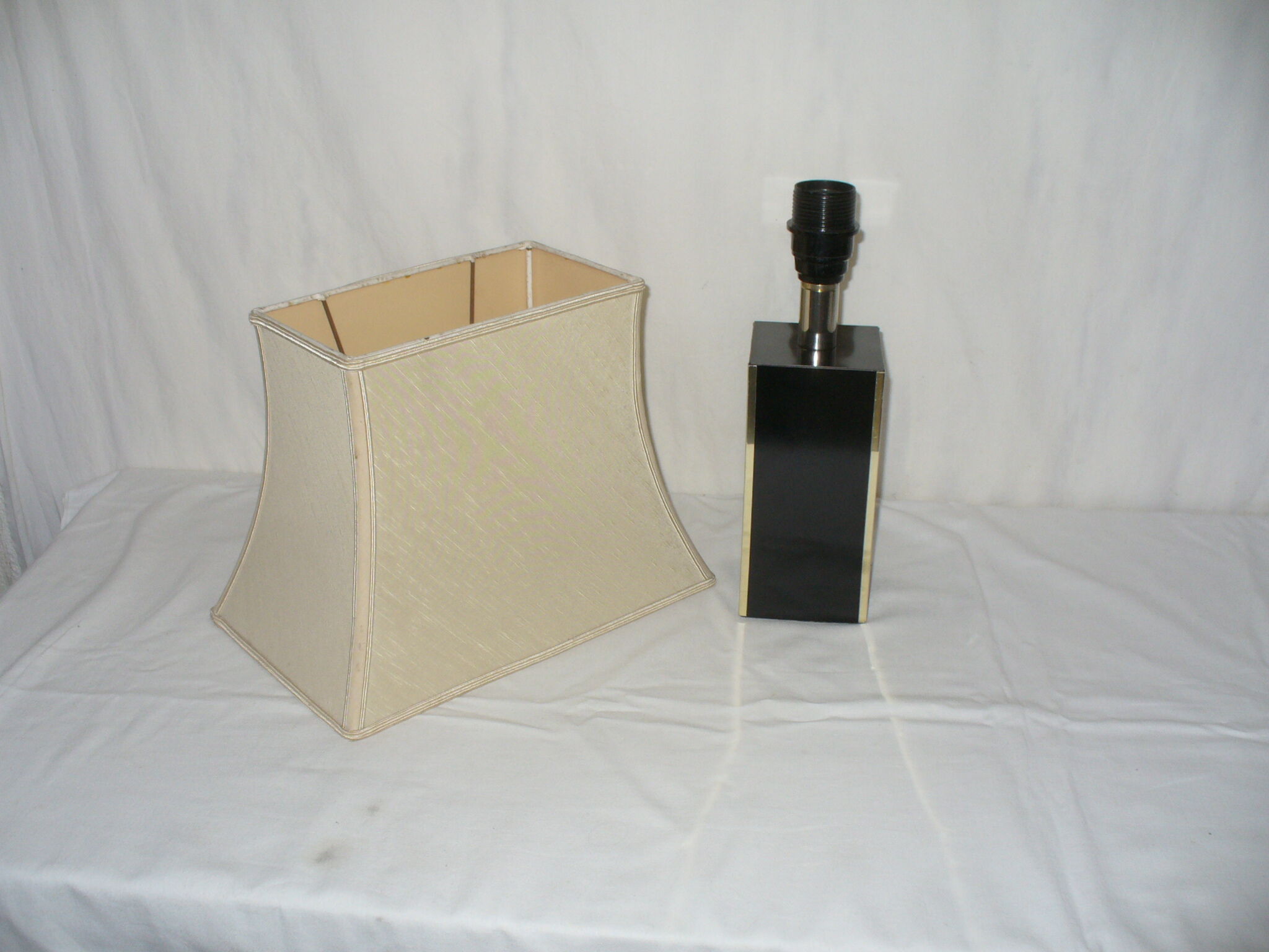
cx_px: 634
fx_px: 1356
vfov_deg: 38.7
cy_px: 476
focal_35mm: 37
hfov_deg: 50.1
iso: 100
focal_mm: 6.1
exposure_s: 1/30
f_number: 2.8
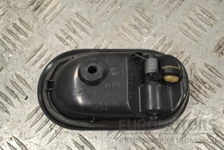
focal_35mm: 42
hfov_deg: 46.4
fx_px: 261
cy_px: 75
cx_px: 112
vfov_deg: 31.9
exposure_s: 1/30
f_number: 4.5
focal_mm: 28
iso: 110
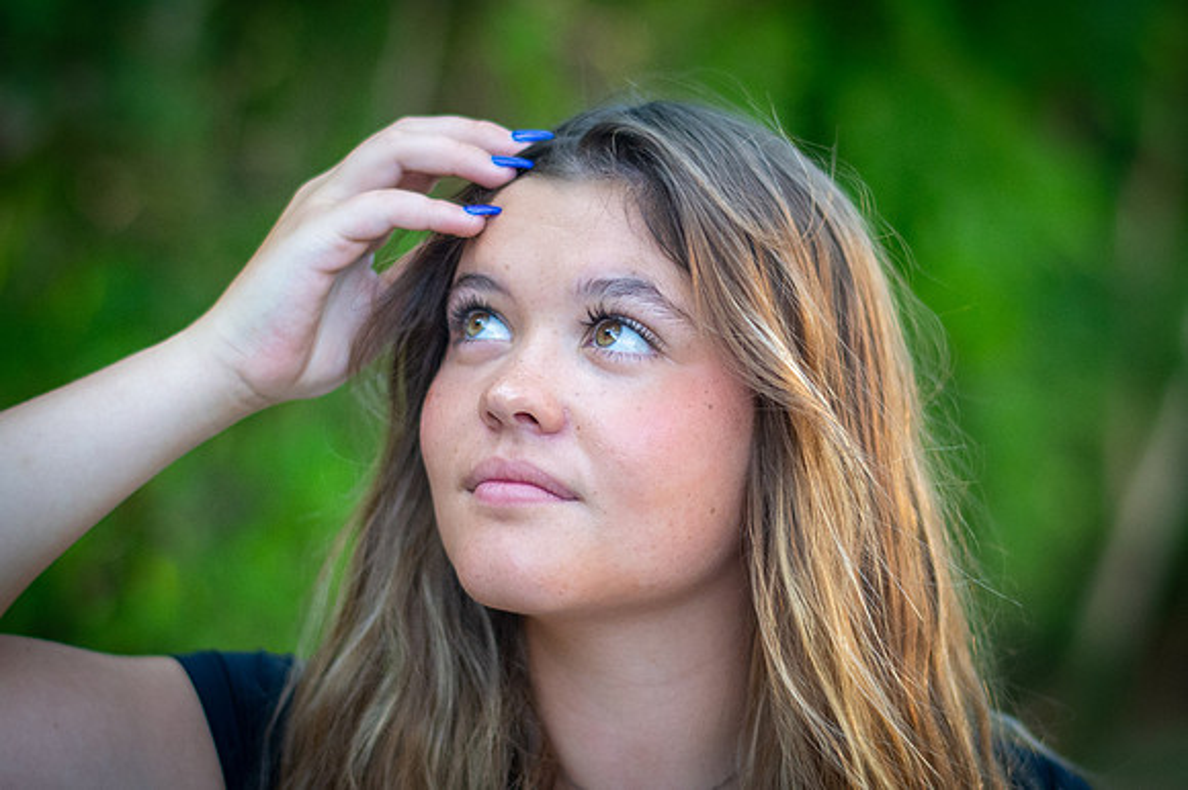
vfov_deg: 14.1
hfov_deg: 21.1
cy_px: 429
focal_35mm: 97
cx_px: 619
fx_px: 3194
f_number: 1.8
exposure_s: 1/1600
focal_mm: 58
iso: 2000
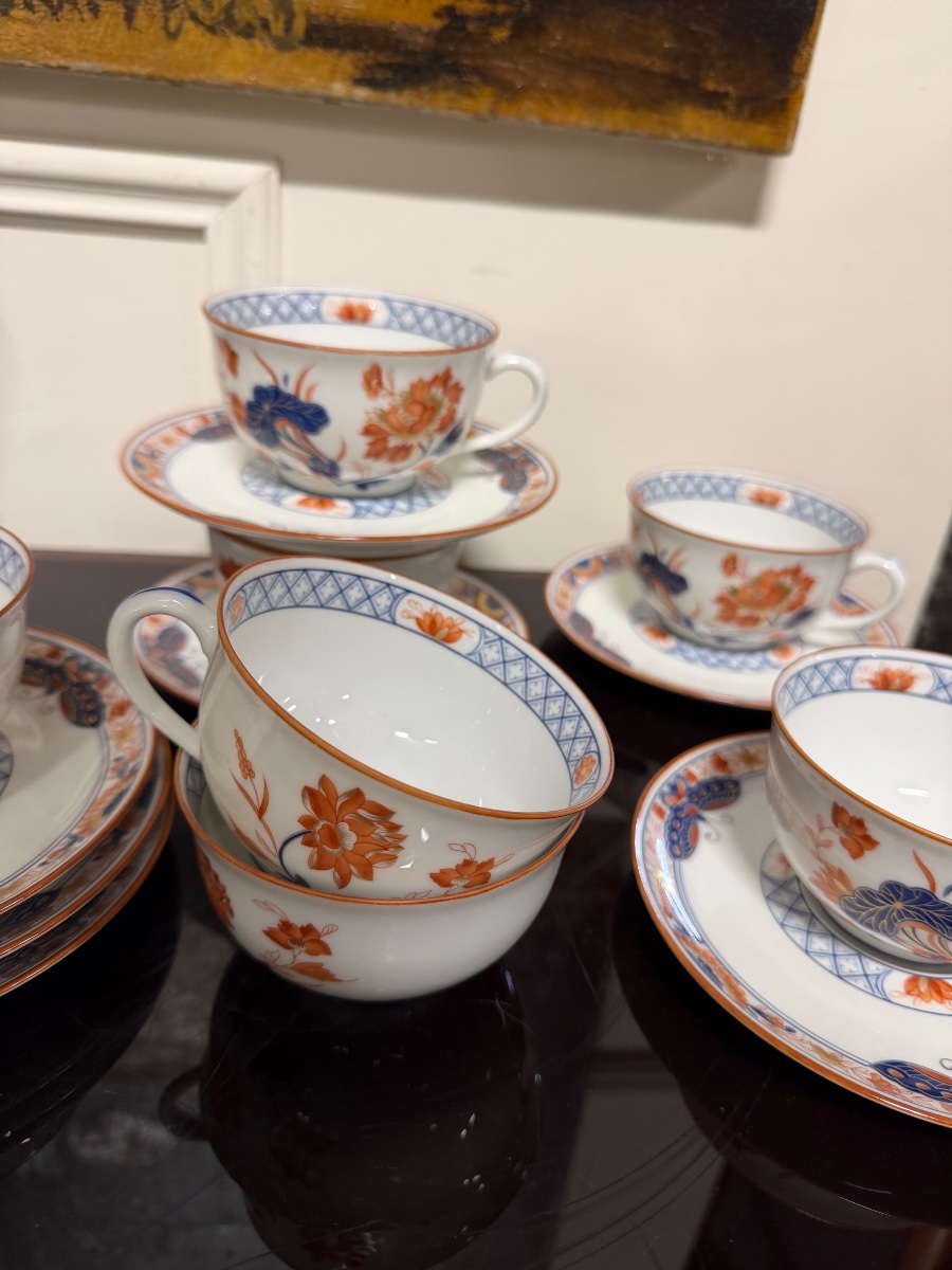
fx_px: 880
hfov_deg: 56.8
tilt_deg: -28.0
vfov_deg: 71.6
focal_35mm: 24
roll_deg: -6.1
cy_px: 635
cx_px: 476
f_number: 1.78
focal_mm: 6.76
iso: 160
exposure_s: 1/50
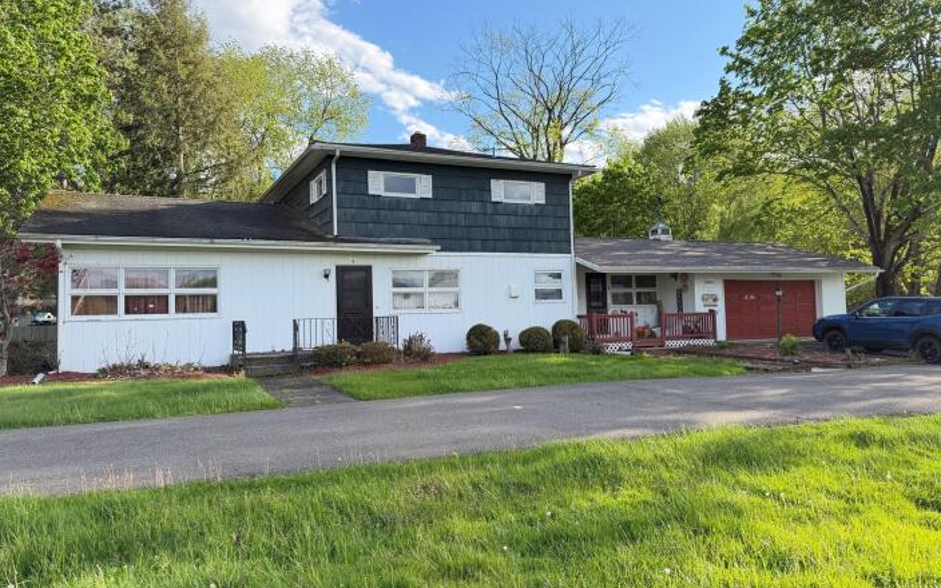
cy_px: 271
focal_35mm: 26
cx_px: 470
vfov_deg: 47.6
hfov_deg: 70.4
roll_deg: +2.3
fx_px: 667
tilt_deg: +2.3
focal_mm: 6.76
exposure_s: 1/1337
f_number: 1.78
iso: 100
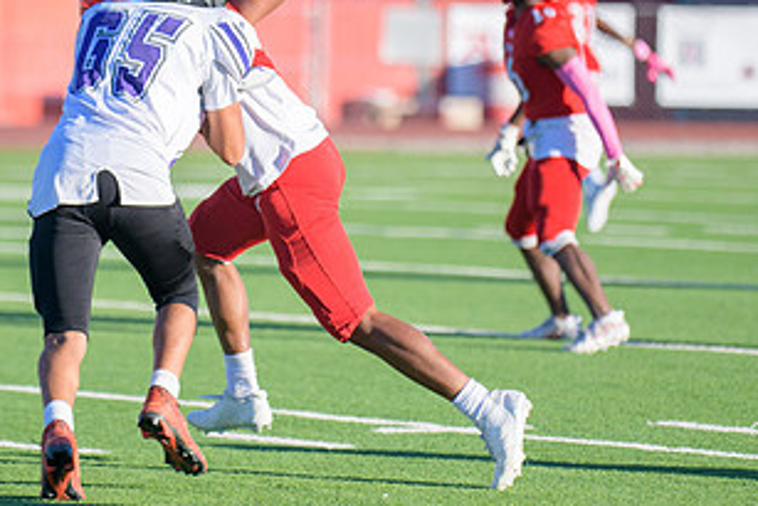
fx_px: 8363
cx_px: 299
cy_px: 125
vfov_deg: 3.5
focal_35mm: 397
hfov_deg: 5.2
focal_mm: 210
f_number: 2.8
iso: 400
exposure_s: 1/6400
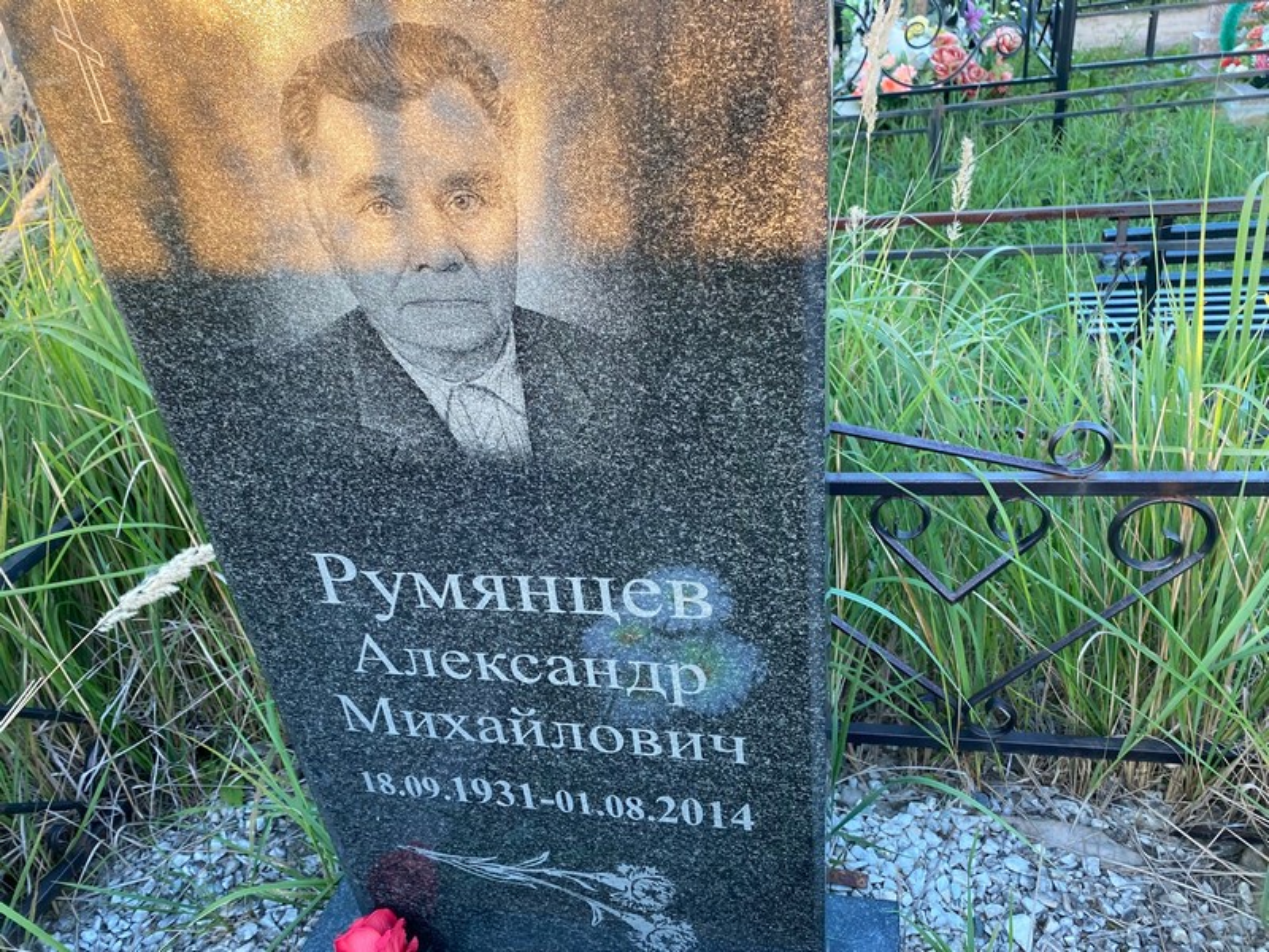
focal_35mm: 26
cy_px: 476
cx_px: 634
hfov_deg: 67.3
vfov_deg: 53.1
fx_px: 953
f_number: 1.8
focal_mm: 4.25
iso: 100
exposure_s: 1/122
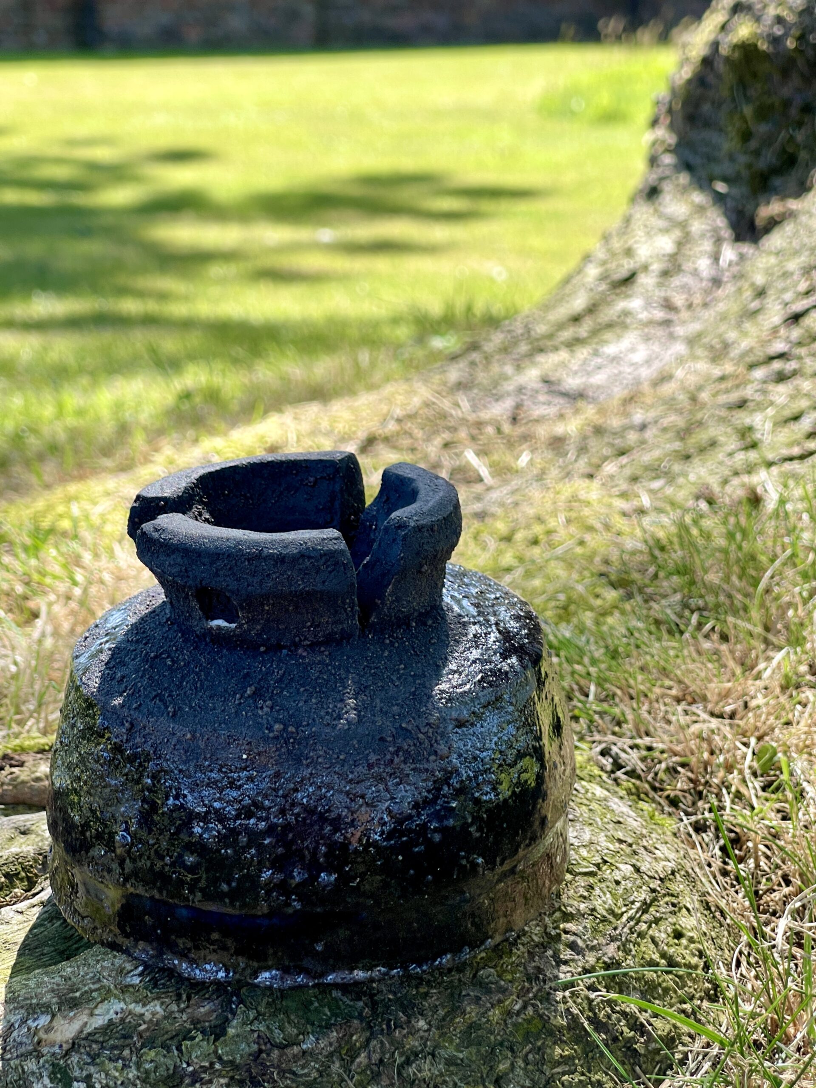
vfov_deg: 30.3
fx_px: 2012
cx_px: 408
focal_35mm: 64
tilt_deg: -13.2
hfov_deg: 22.9
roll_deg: +1.0
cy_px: 544
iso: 20
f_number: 2.2
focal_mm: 7.5
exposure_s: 1/254
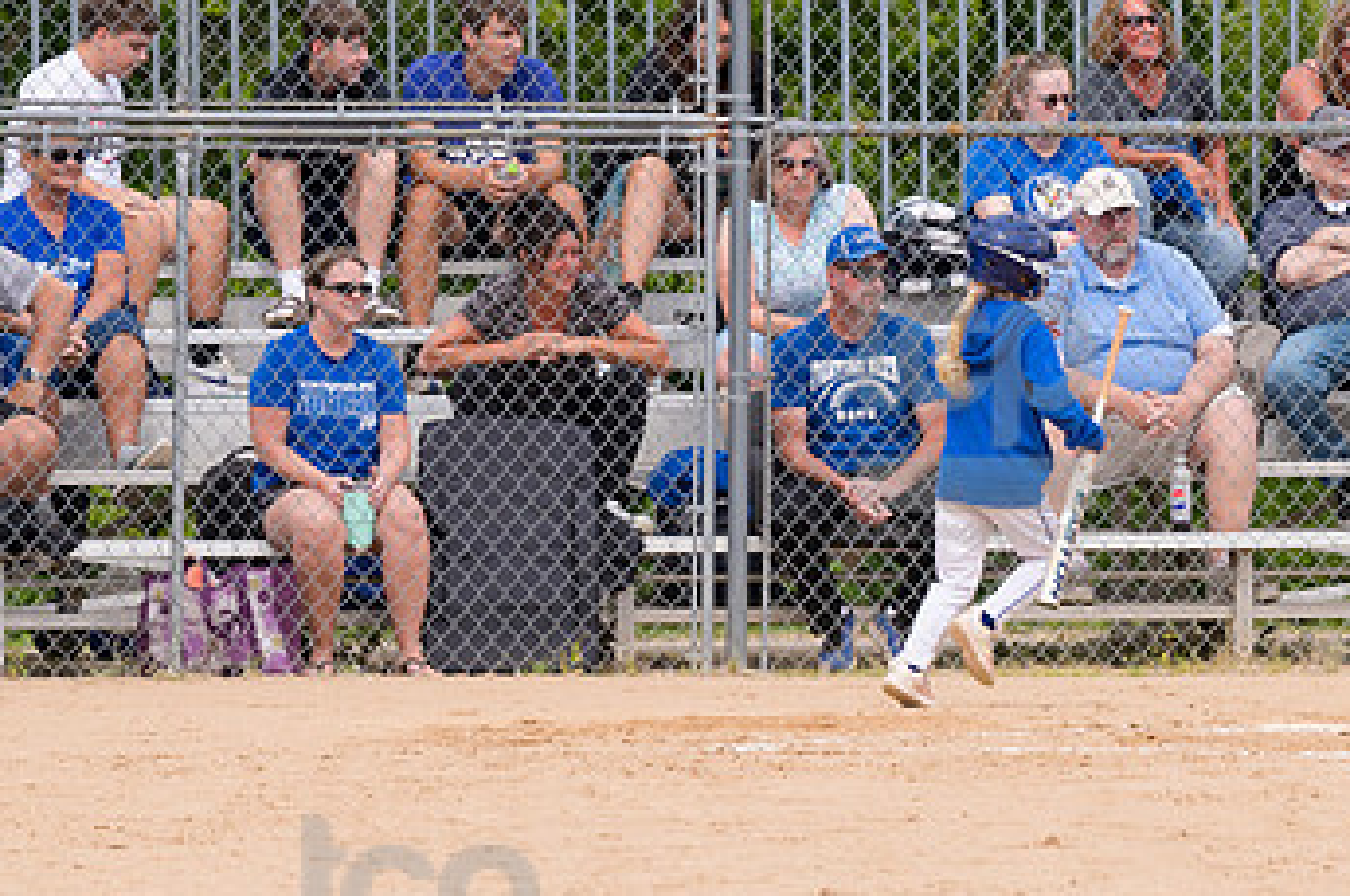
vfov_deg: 2.7
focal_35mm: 505
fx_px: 18911
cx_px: 974
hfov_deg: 4.1
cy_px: 407
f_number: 5.6
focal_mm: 200
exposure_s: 1/1600
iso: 320
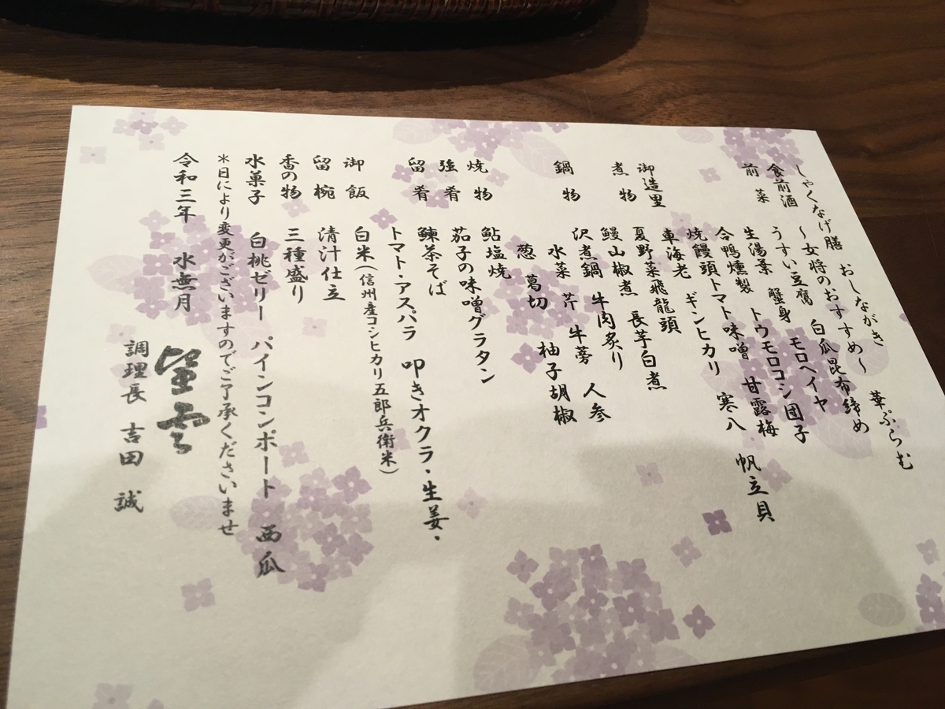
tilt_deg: -57.5
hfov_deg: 61.7
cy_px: 354
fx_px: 792
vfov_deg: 48.2
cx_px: 472
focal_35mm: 29
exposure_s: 1/30
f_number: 2.2
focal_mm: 4.15
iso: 100
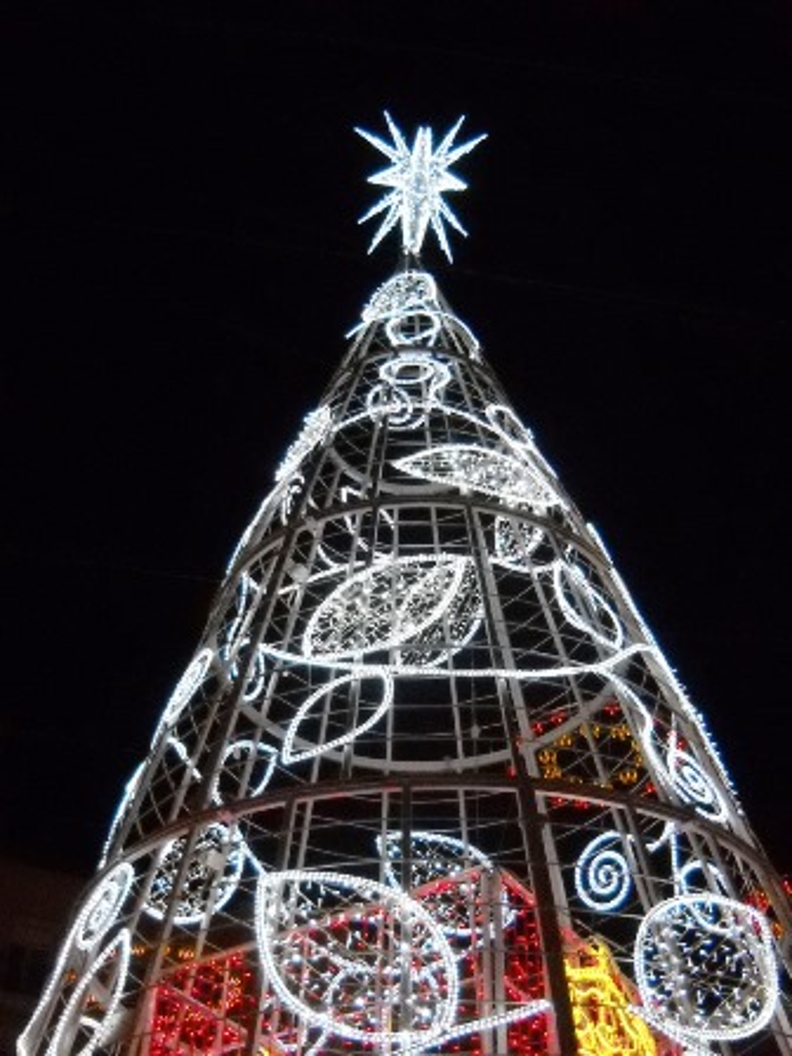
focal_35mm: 41
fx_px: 1251
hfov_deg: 35.1
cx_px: 396
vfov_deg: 45.8
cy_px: 528
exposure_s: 1/148
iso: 800
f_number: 3.1
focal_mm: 6.72
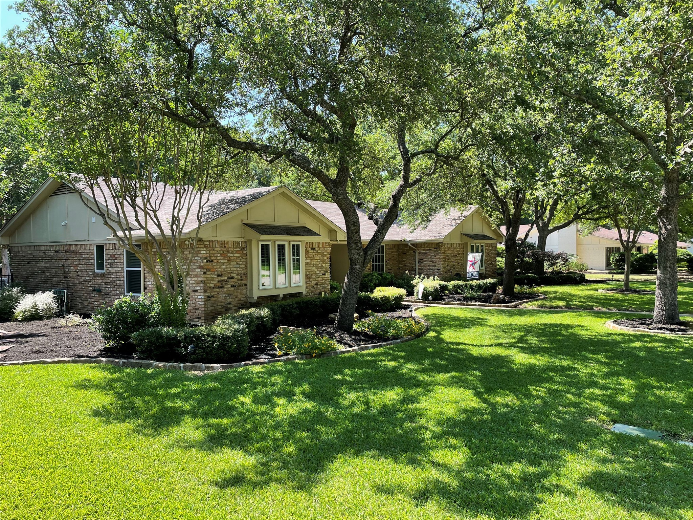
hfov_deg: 67.3
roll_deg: +0.7
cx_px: 346
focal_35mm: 26
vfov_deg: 53.1
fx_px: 521
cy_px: 260
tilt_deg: -1.5
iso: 32
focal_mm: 4.2
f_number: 1.6
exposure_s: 1/564
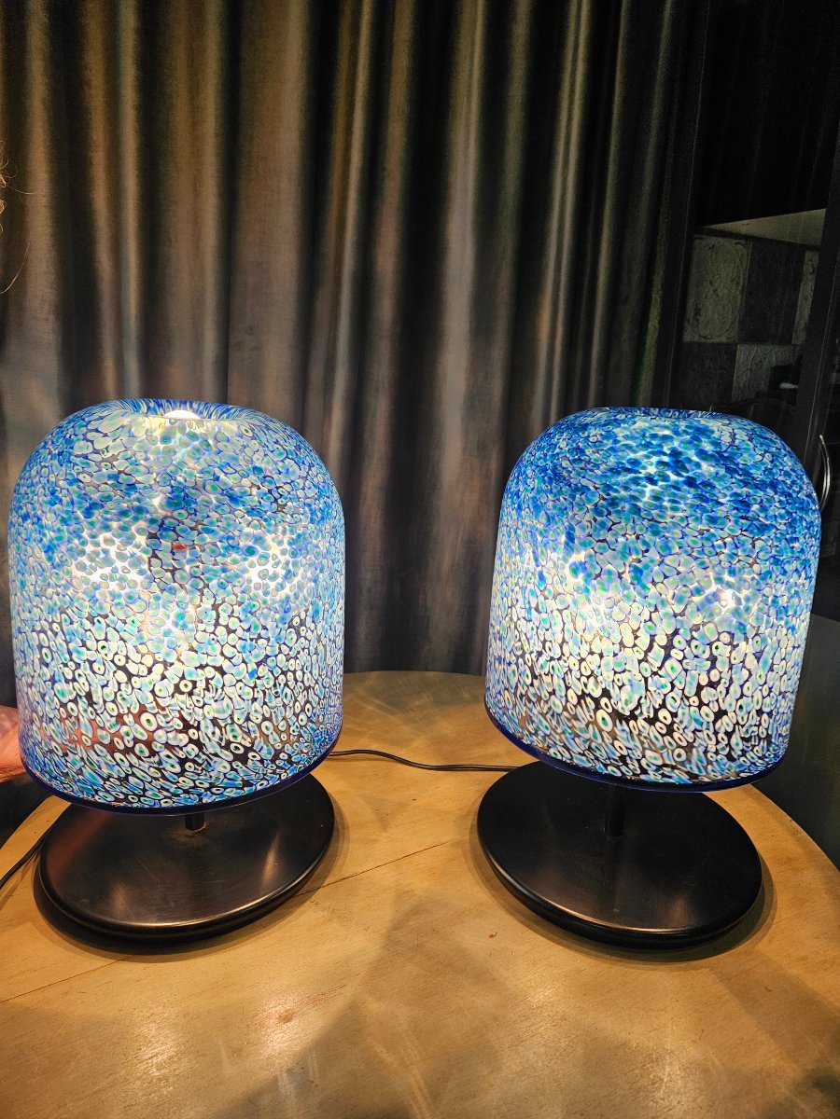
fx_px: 744
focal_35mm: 23
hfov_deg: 58.9
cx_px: 420
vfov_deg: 73.9
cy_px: 560
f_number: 1.8
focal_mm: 5.4
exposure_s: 1/100
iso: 50
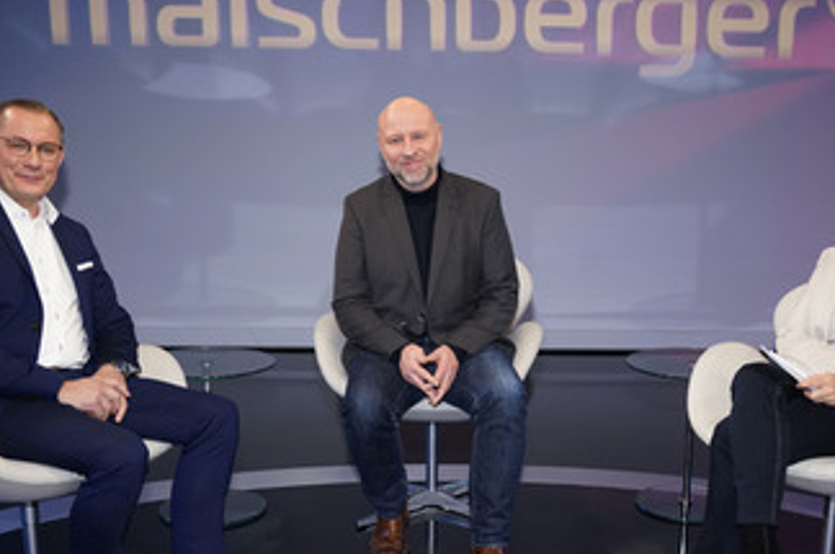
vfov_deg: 33.9
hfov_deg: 49.6
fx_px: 903
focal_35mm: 39
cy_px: 348
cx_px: 452
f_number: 5
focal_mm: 28
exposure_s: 1/125
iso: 2000
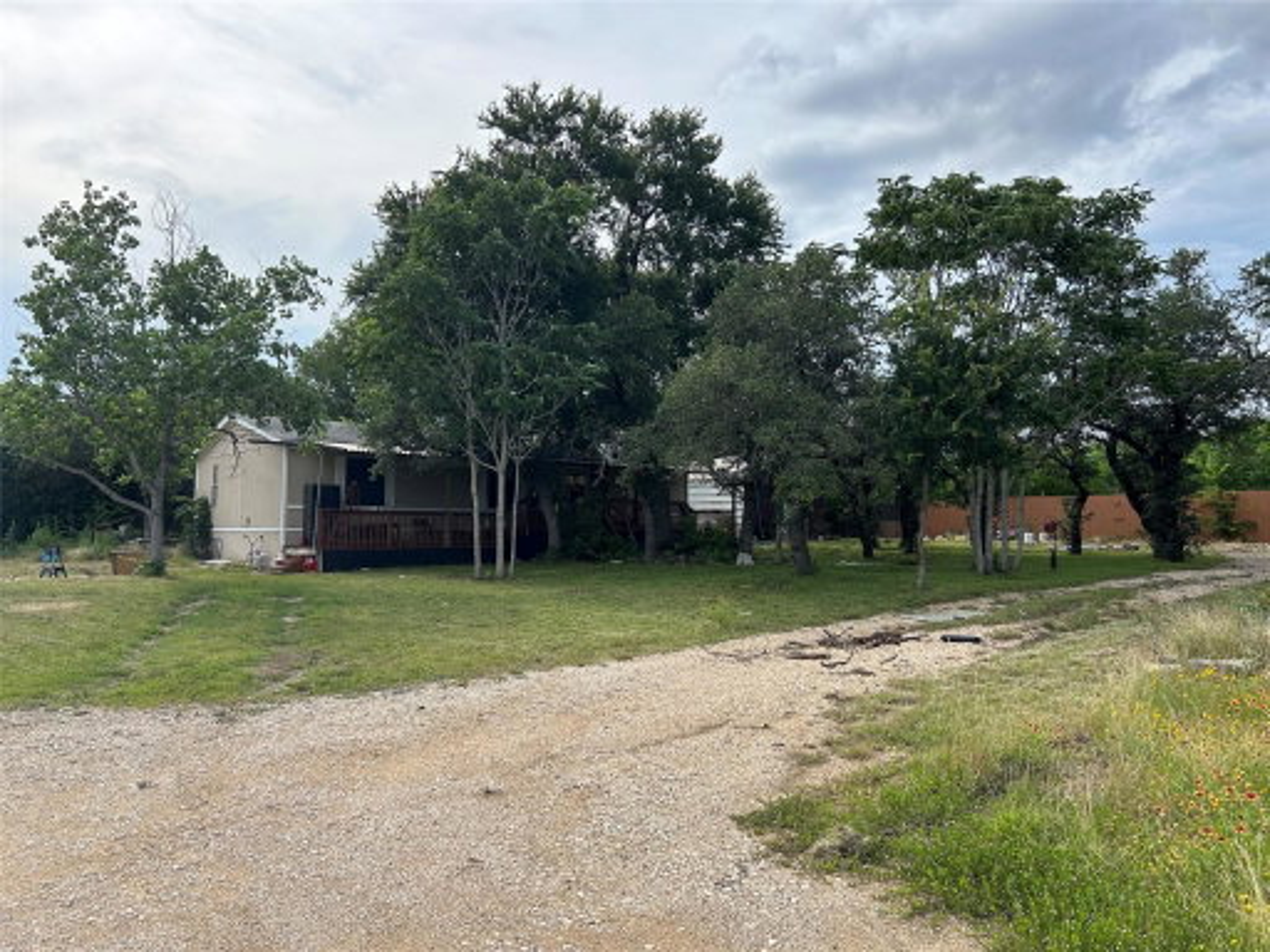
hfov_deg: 67.3
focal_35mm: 26
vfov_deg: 53.1
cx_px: 635
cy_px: 476
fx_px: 954
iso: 50
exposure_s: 1/1869
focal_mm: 5.7
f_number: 1.5
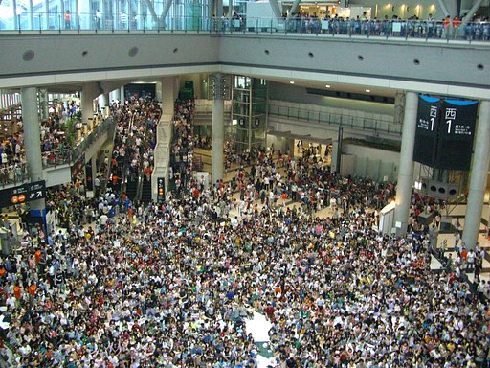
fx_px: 538
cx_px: 245
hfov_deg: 49.0
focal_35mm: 38
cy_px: 184
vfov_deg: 37.7
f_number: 2.8
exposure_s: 1/60
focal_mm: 7.9
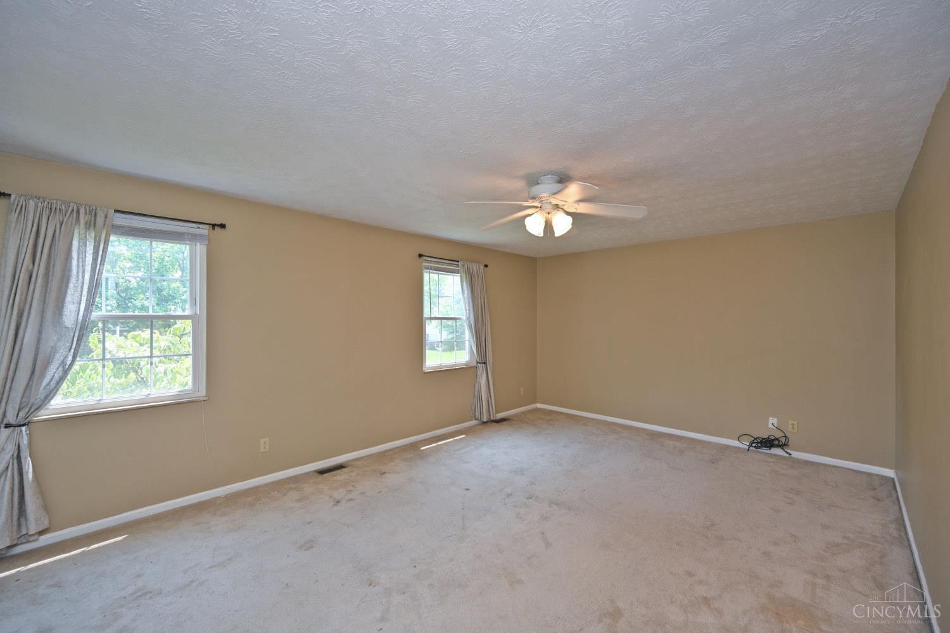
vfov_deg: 81.2
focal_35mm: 14
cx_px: 475
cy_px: 316
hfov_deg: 104.3
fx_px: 369
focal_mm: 14
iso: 200
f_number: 5
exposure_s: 1/80
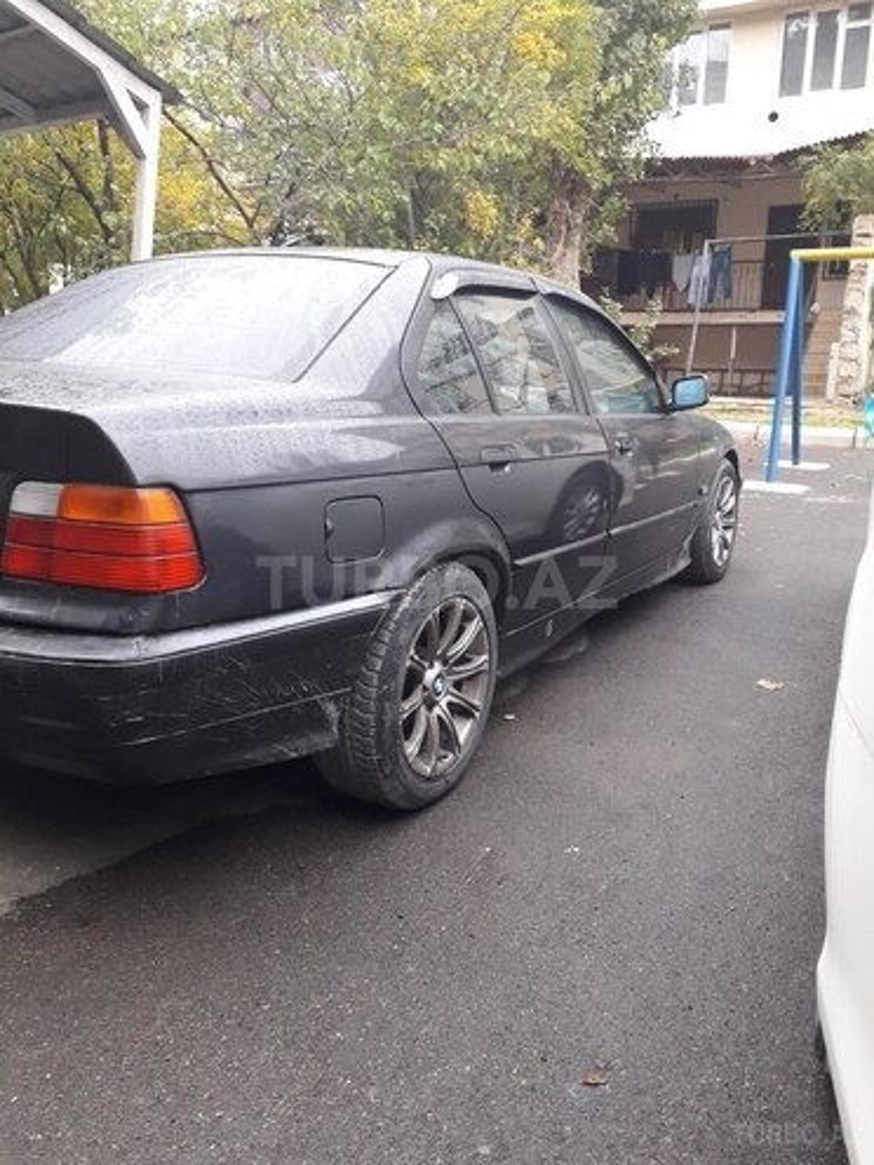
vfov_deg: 65.3
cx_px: 437
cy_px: 582
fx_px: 909
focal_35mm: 27
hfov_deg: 51.4
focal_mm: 3.6
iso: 160
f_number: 1.9
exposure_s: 1/25
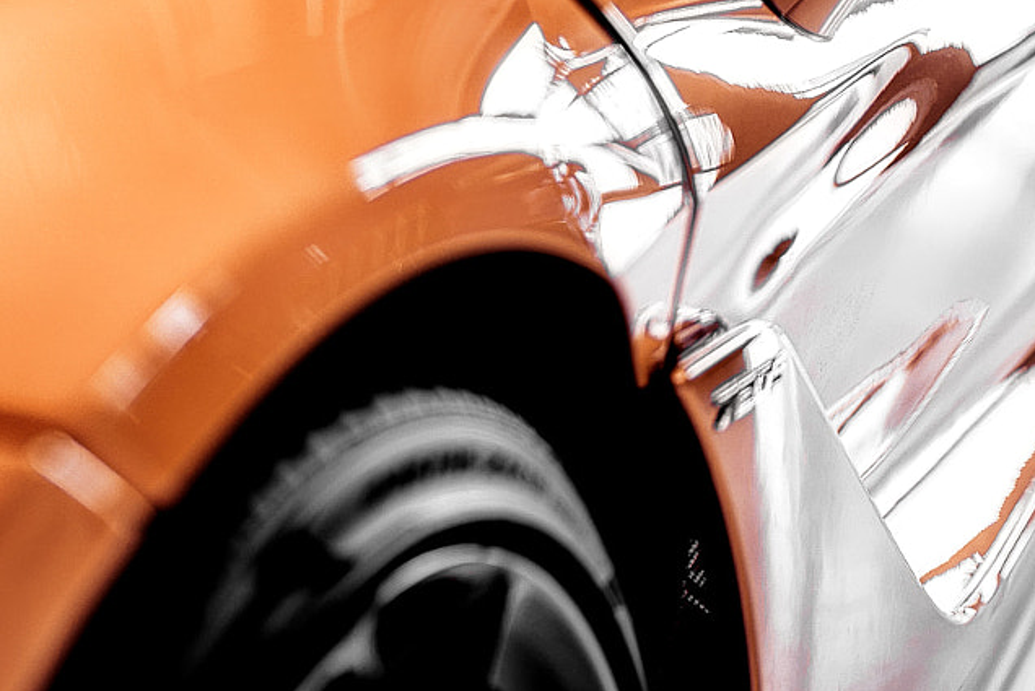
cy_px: -7
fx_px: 2532
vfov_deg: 15.3
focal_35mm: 88
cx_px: 208
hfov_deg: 22.8
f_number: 1.4
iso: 100
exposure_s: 1/250
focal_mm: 35
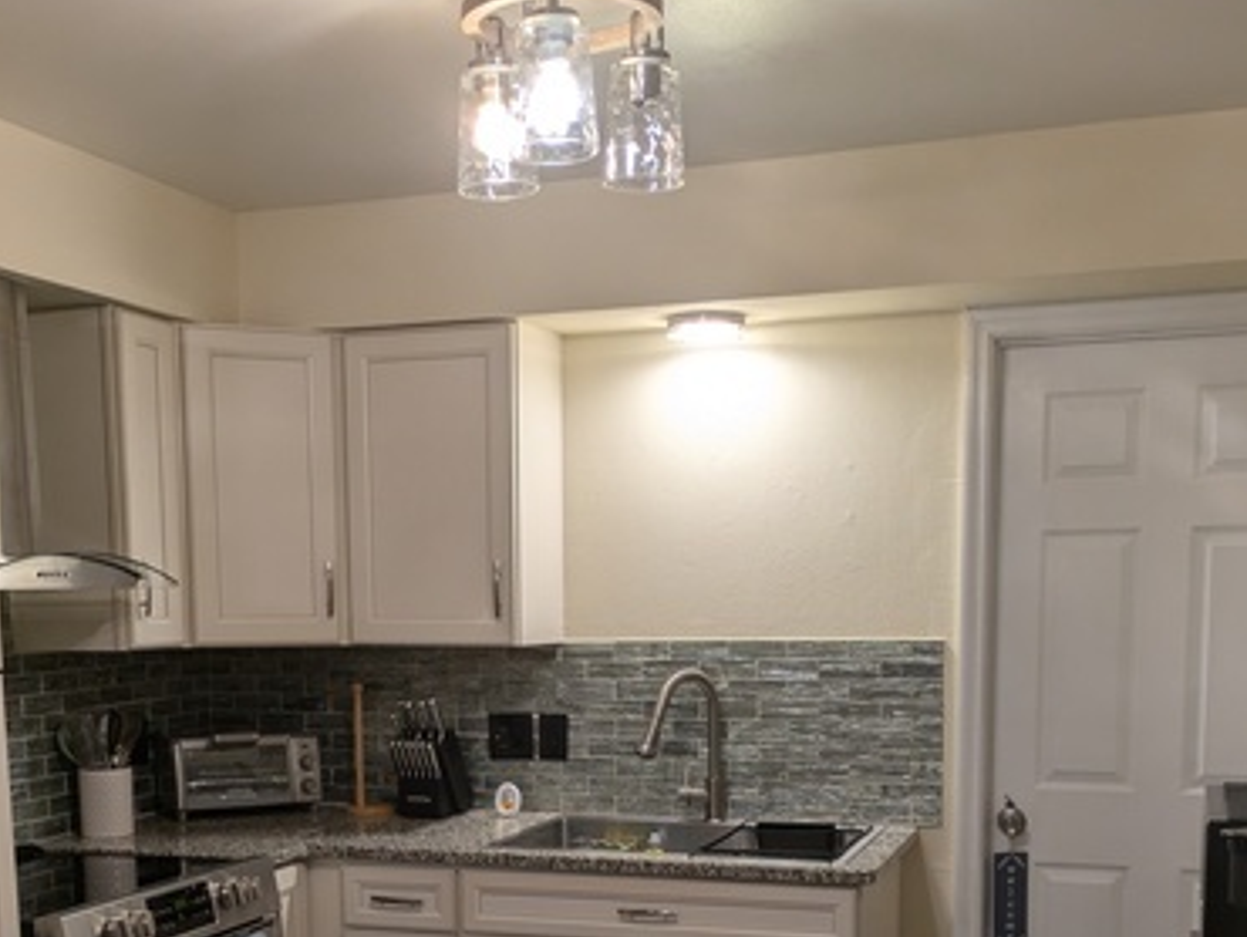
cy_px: 795
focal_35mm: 45
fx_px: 1622
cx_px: 566
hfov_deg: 42.0
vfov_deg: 31.1
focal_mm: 5.43
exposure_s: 1/60
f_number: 1.89
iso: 86
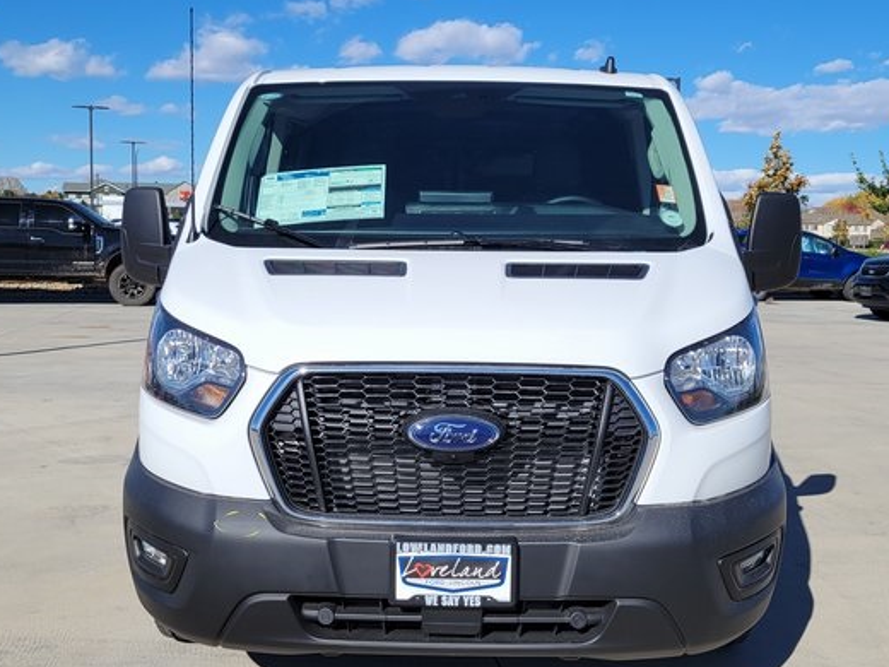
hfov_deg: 56.8
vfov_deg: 44.1
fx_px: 822
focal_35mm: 32
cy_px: 356
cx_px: 441
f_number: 1.8
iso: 40
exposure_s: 1/3474
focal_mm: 5.4
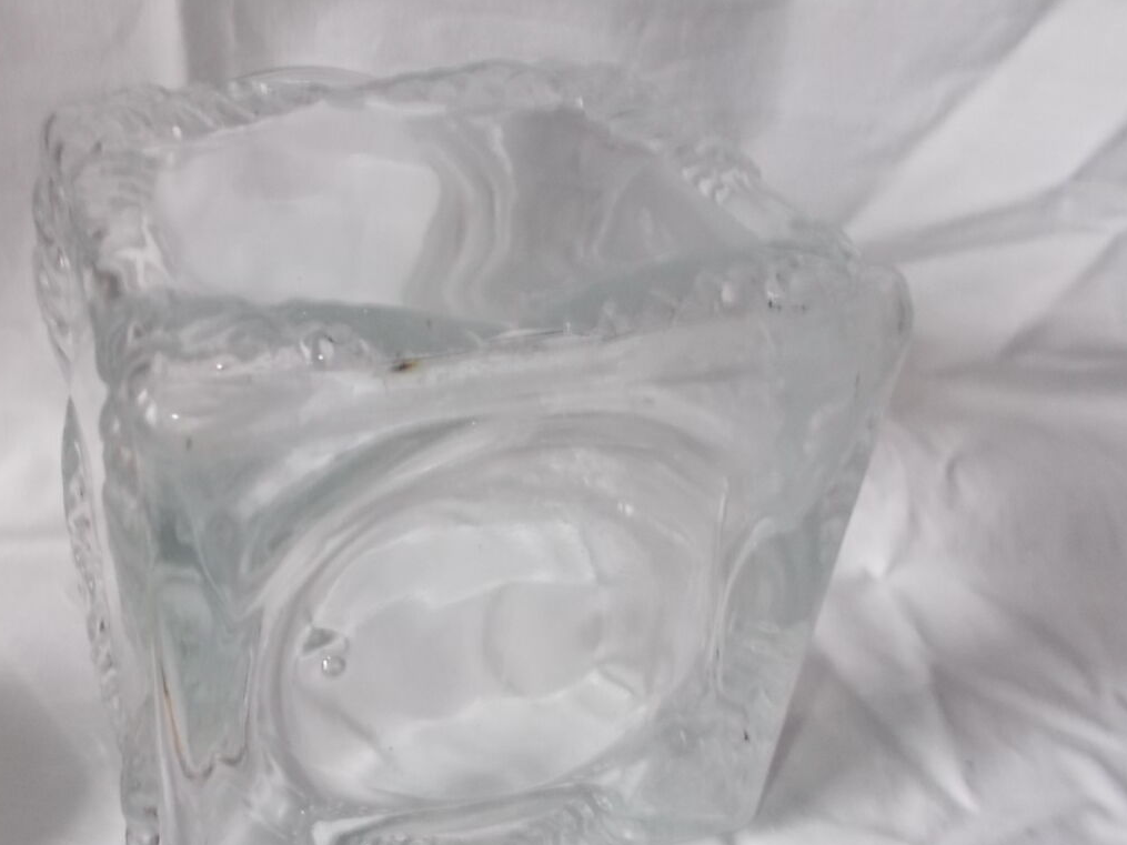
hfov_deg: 44.5
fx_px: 1335
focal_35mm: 41
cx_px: 305
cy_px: 531
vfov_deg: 34.9
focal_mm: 4.6
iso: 200
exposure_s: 1/25
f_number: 3.2
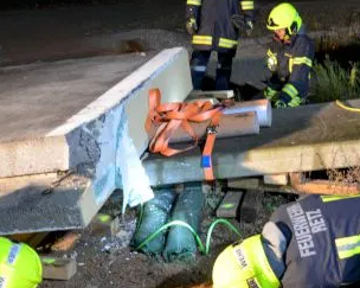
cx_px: 326
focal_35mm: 54
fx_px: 575
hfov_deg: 32.9
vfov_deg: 27.9
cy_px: 89
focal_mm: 18
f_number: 5.6
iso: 800
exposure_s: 1/8
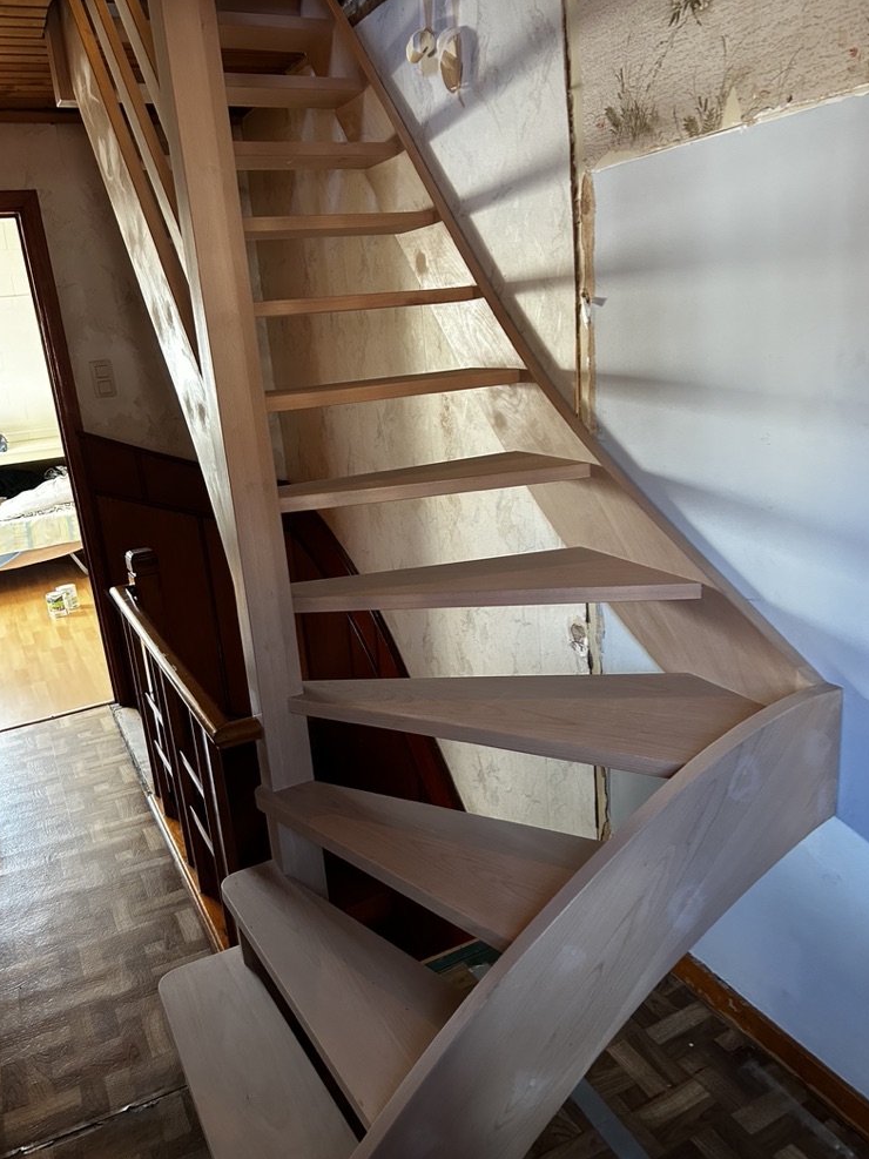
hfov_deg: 51.3
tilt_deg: -14.9
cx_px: 423
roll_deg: +4.9
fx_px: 904
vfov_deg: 65.3
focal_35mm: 27
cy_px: 578
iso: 320
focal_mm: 5.7
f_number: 1.5
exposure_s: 1/60
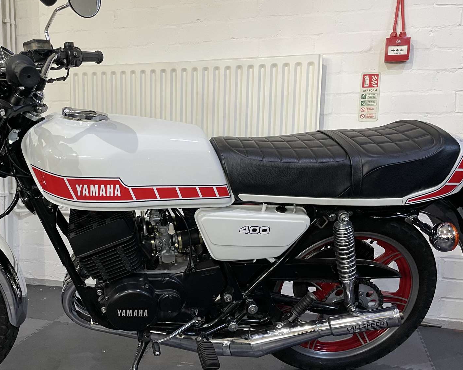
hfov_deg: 49.5
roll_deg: +0.9
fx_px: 493
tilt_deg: -8.5
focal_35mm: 36
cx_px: 157
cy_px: 217
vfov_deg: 41.0
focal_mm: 4.2
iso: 125
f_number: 1.6
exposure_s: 1/50
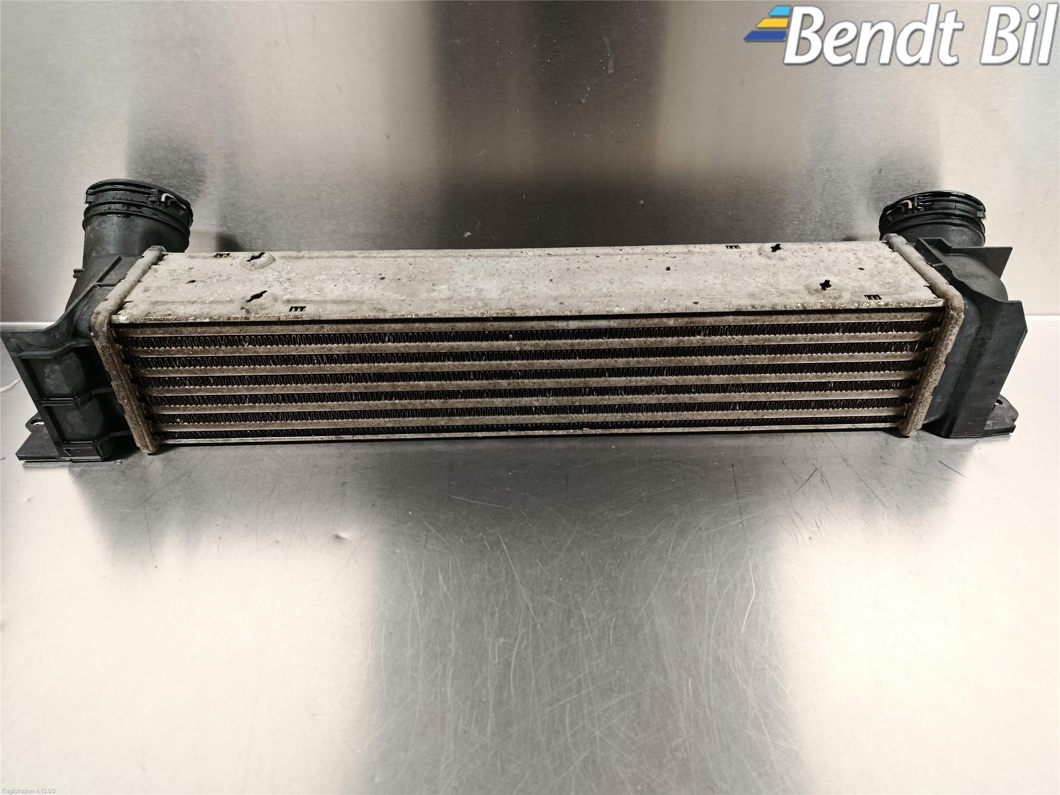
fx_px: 735
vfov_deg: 56.8
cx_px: 530
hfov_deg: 71.6
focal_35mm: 24
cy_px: 398
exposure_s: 1/33.3
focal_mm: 5.24
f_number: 1.7
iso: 1286
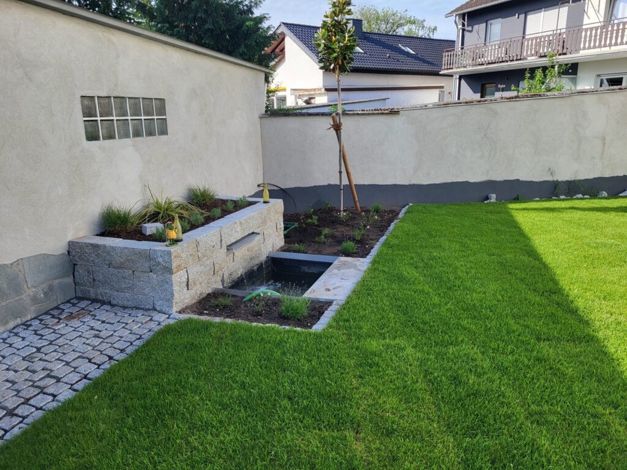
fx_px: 471
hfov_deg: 67.3
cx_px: 314
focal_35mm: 26
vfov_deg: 53.1
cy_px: 235
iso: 40
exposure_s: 1/763
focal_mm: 5.4
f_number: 1.8
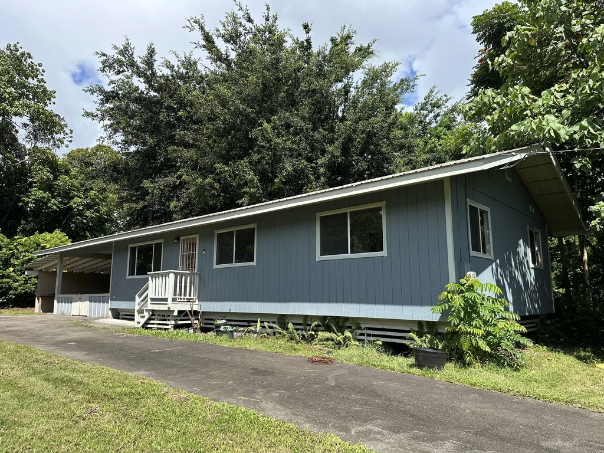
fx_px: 419
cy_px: 226
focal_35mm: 24
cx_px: 302
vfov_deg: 56.8
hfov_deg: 71.6
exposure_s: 1/2155
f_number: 1.78
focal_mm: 6.86
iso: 80
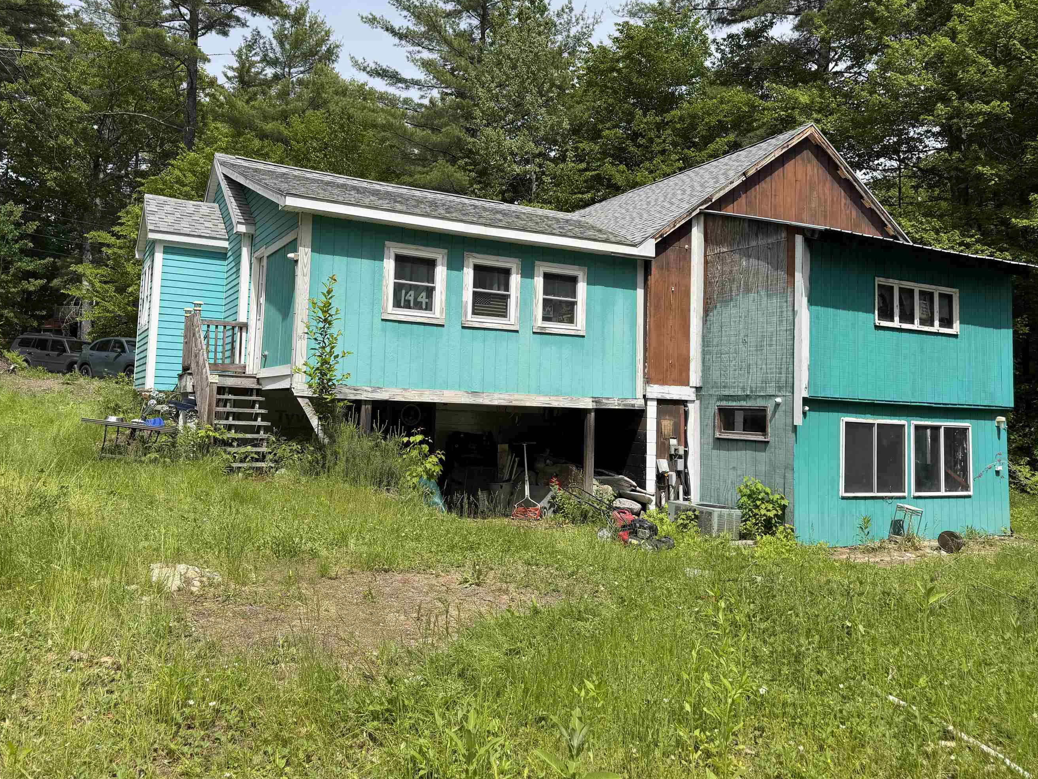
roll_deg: -2.3
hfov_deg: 63.4
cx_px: 512
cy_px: 331
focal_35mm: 28
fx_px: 840
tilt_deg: +5.4
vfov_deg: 49.6
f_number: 1.78
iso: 80
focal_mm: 6.76
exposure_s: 1/4167
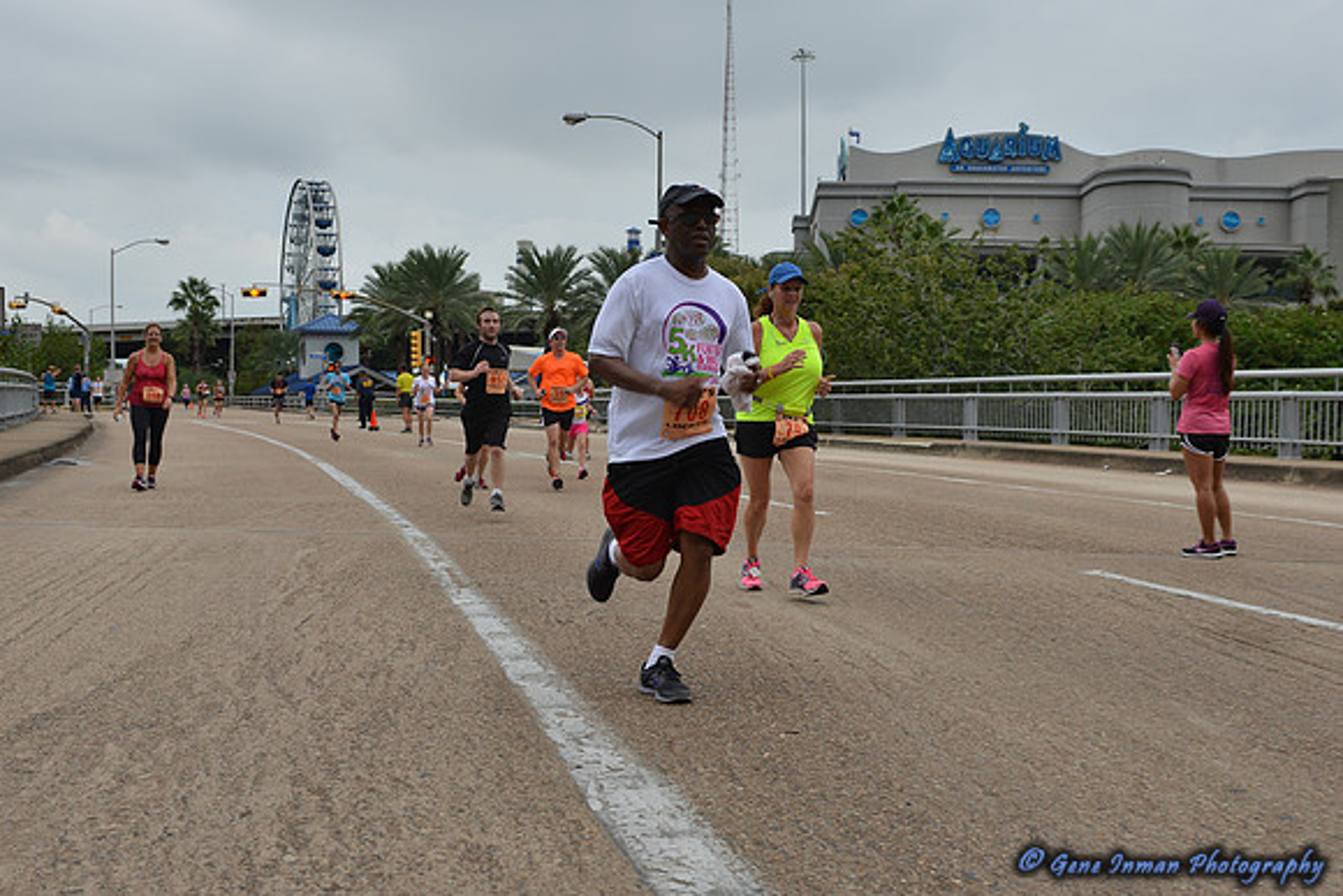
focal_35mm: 31
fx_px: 1157
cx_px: 672
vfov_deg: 42.3
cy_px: 448
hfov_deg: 60.3
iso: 100
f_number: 5.6
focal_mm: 31
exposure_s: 1/160
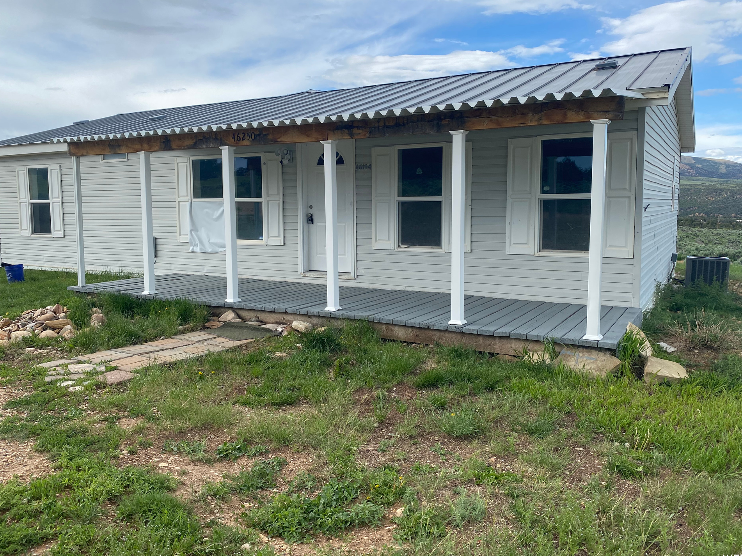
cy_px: 264
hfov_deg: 63.5
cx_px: 369
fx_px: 600
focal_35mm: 28
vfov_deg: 49.7
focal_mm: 4.25
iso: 32
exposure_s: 1/1395
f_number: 1.8
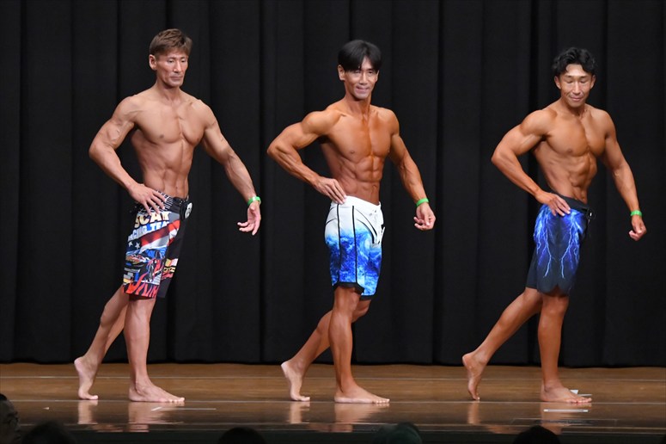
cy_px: 222
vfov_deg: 6.3
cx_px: 333
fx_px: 4013
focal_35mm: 217
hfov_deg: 9.5
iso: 8000
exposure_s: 1/400
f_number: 5.6
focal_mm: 145
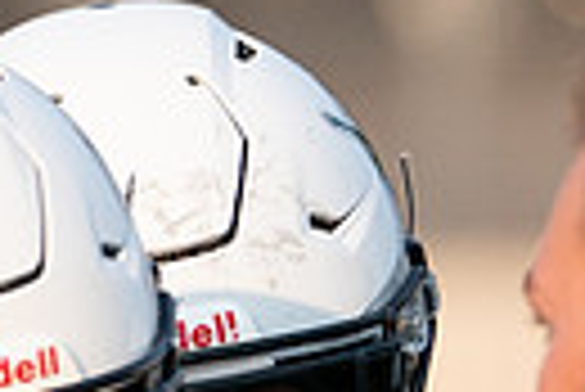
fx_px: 30372
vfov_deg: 0.7
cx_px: 1629
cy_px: 355
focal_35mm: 1867
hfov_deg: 1.1
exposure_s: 1/2500
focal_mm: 200
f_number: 2.8
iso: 400
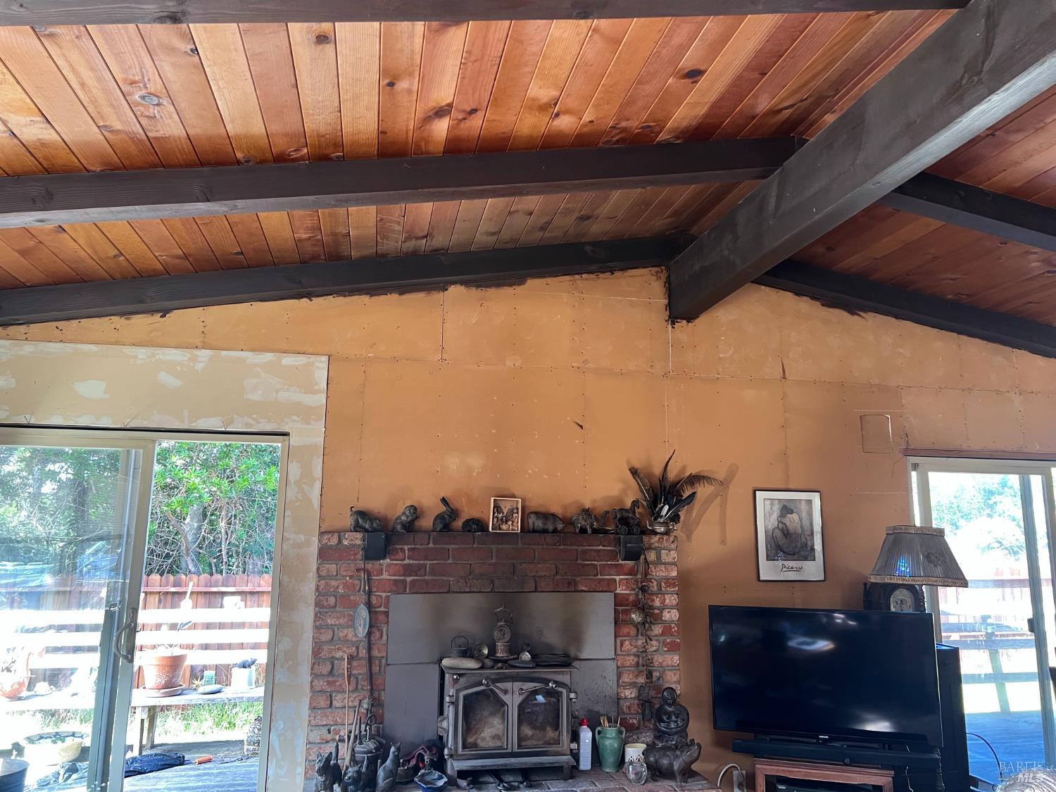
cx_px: 528
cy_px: 396
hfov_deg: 67.3
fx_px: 793
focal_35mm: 26
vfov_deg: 53.1
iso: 125
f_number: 1.5
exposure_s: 1/84
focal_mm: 5.7
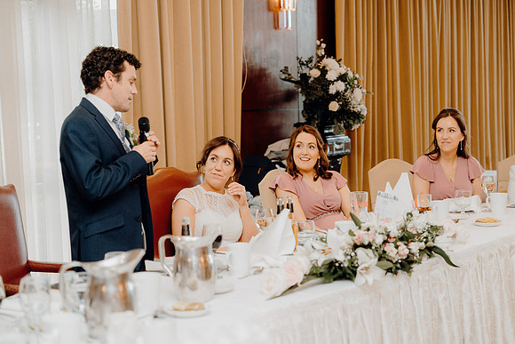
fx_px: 901
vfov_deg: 21.6
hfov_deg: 31.9
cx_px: 258
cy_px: 172
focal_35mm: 63
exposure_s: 1/200
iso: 1250
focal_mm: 63
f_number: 2.8
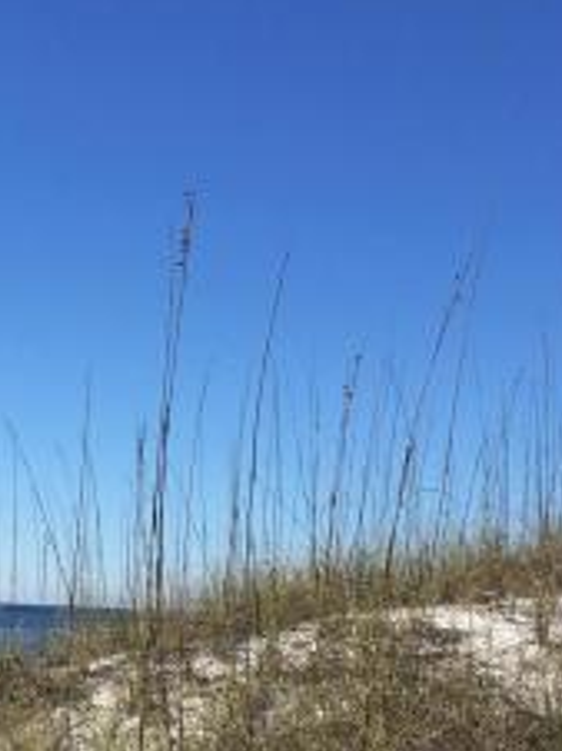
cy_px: 638
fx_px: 1670
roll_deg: -3.5
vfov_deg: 24.8
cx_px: -133
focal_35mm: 77
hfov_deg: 18.0
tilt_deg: +0.1
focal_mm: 4.15
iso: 25
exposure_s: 1/2198
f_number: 2.2
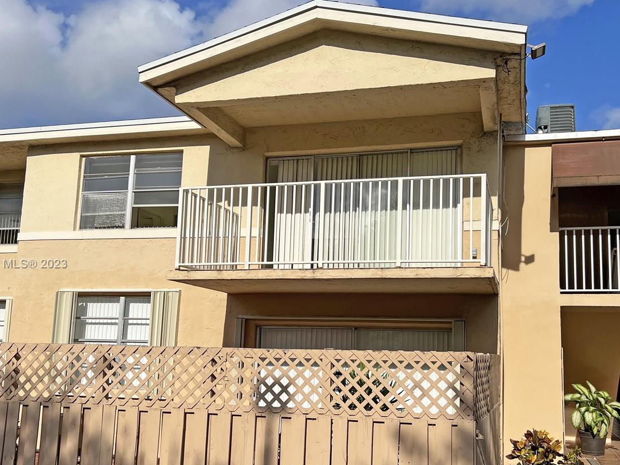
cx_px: 339
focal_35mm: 38
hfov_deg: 48.9
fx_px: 681
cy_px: 265
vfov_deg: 37.6
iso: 50
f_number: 1.5
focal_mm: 5.7
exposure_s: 1/8696
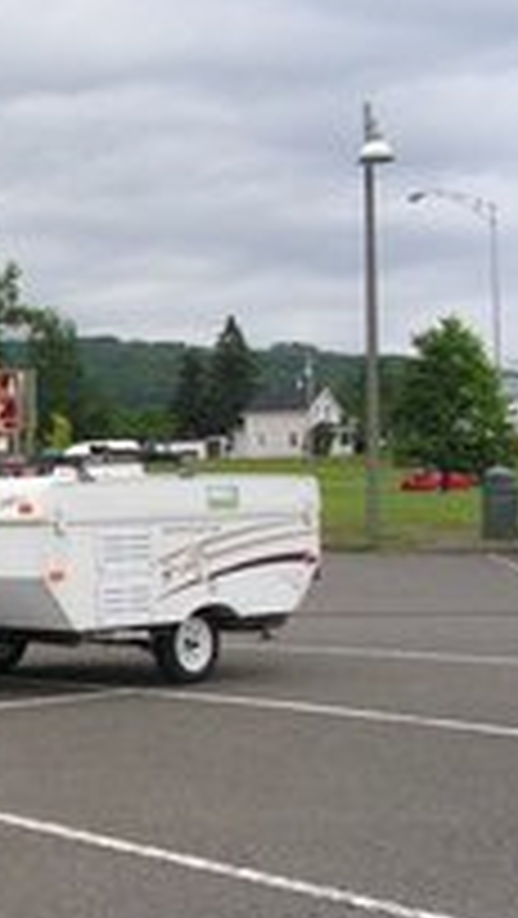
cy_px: 549
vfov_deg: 27.4
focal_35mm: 77
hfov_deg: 14.4
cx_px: -320
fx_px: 1877
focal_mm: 6
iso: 400
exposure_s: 1/1000
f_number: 4.8
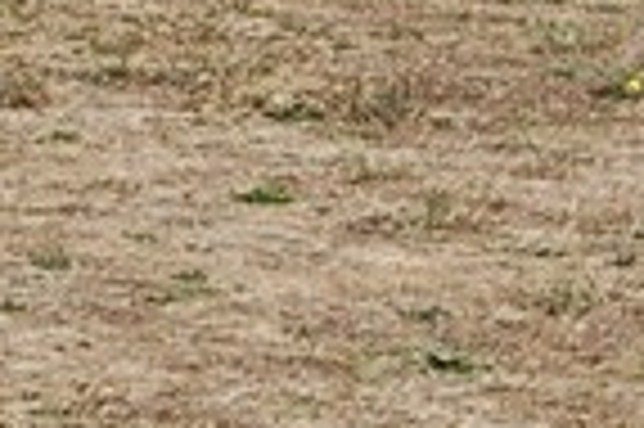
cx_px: -52
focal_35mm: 387
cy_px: -586
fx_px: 6915
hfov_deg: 5.3
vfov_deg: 3.5
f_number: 8
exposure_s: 1/250
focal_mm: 34
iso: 100
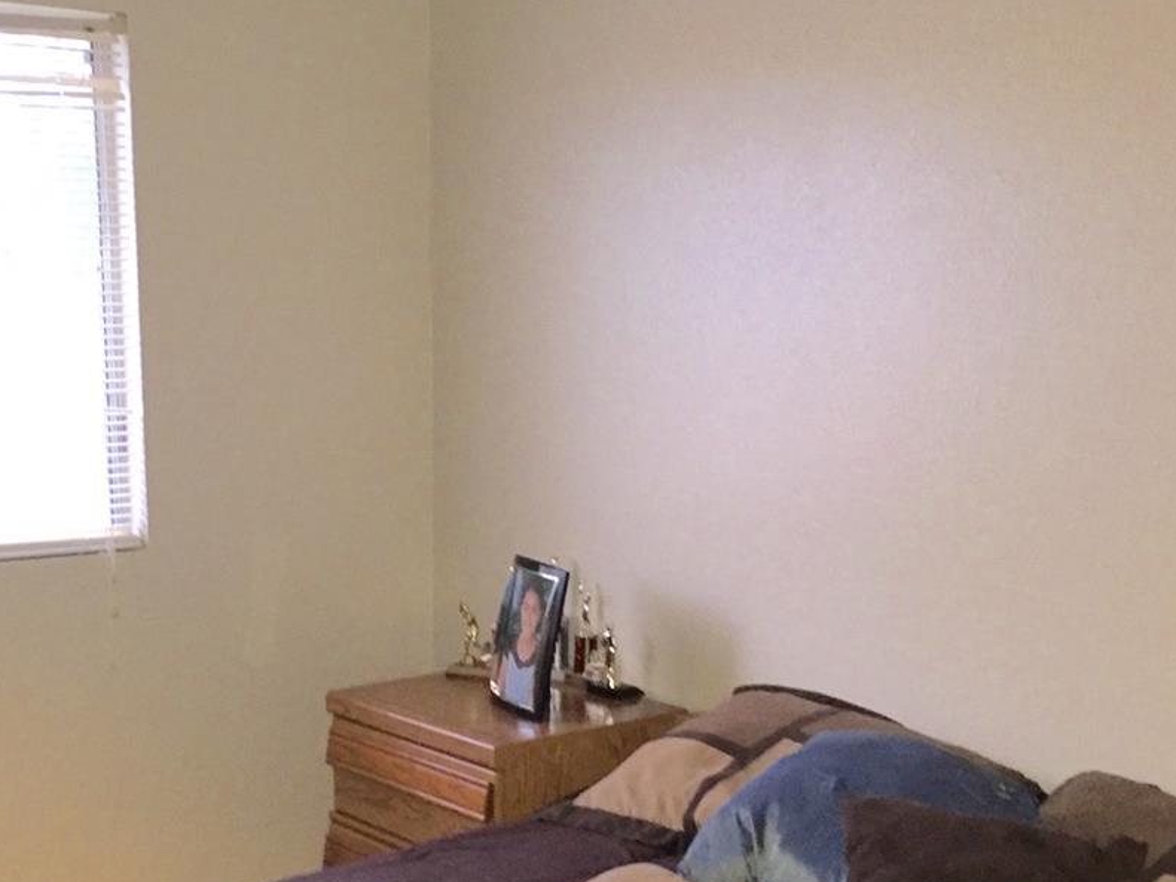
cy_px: 666
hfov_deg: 34.9
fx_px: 1868
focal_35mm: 55
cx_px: 491
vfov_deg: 26.2
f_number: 2.2
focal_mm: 4.15
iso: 250
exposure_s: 1/20
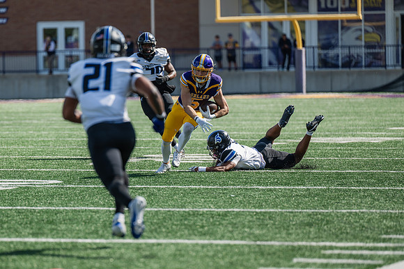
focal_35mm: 259
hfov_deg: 7.9
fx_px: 2908
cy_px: 166
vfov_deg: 5.3
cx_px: 159
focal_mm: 200
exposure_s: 1/800
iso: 80
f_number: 3.2
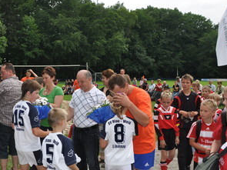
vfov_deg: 32.8
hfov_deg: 41.1
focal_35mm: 44
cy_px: 95
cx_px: 45
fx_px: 288
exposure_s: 1/200
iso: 200
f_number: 8
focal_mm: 18
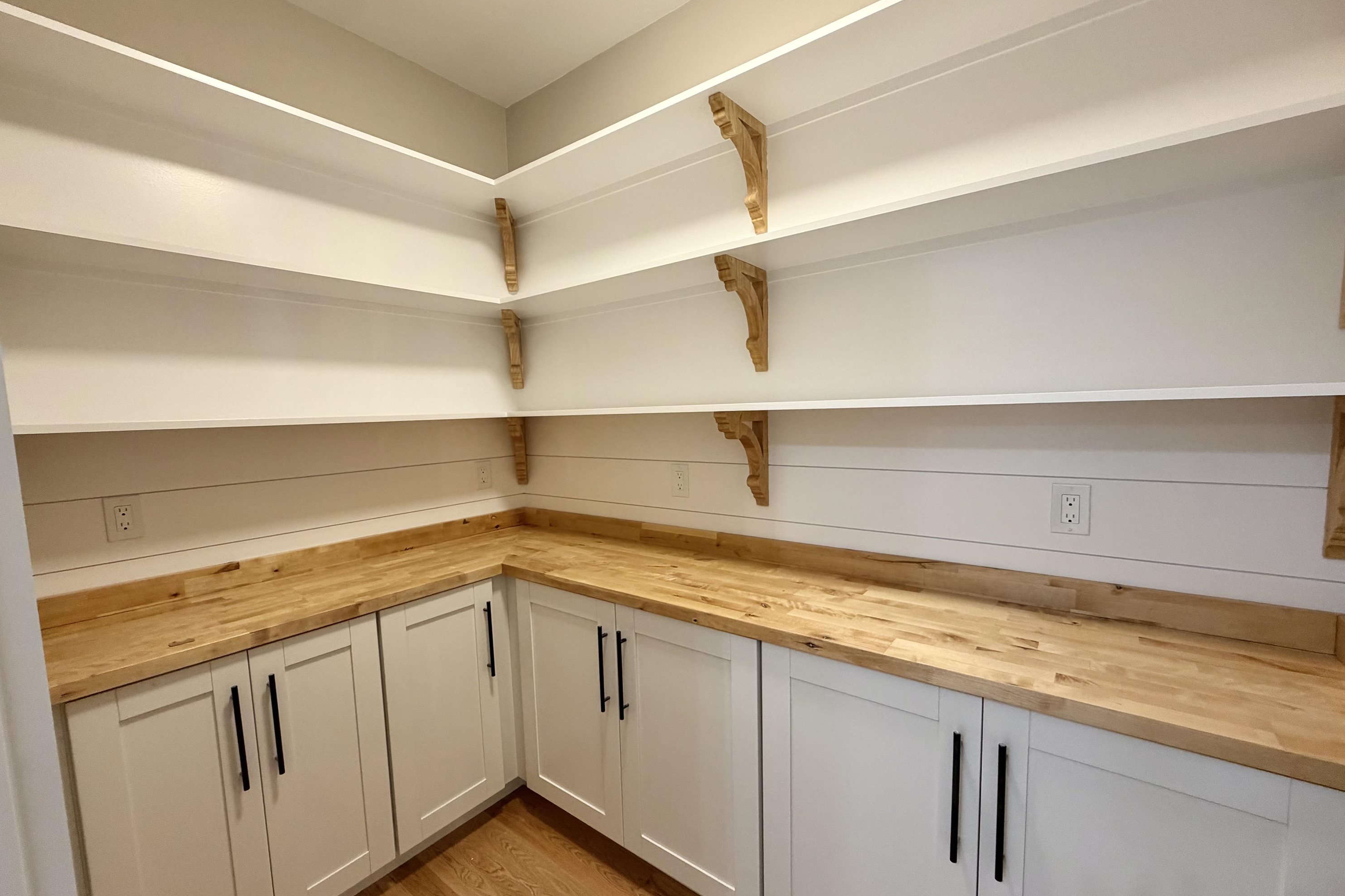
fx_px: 560
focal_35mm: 15
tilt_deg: -4.9
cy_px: 463
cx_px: 665
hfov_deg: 100.4
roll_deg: +2.6
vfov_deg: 77.3
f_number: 2.2
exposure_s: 1/60
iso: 250
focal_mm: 2.22
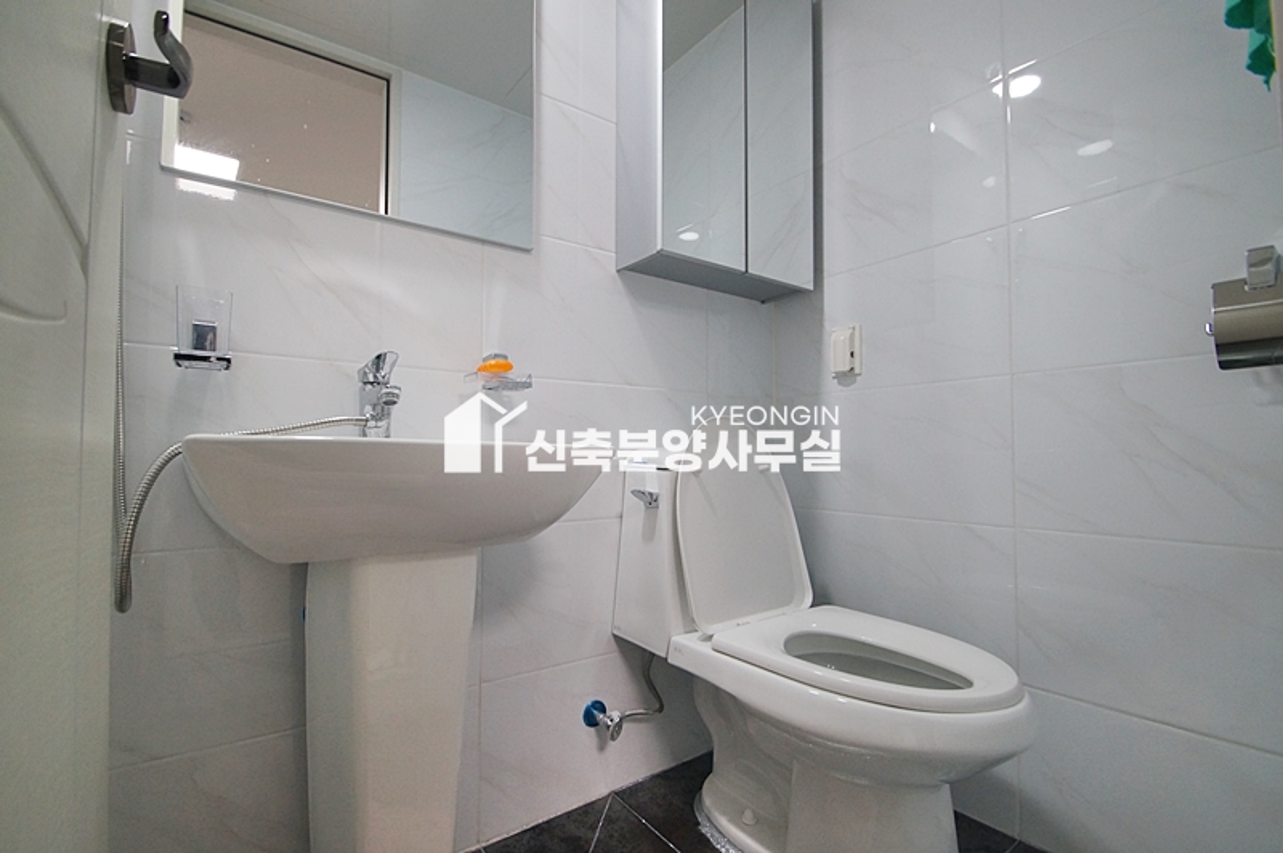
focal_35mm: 15
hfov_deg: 100.4
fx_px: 534
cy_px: 426
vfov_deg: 77.2
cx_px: 642
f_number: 4
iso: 800
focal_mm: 10
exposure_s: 1/100
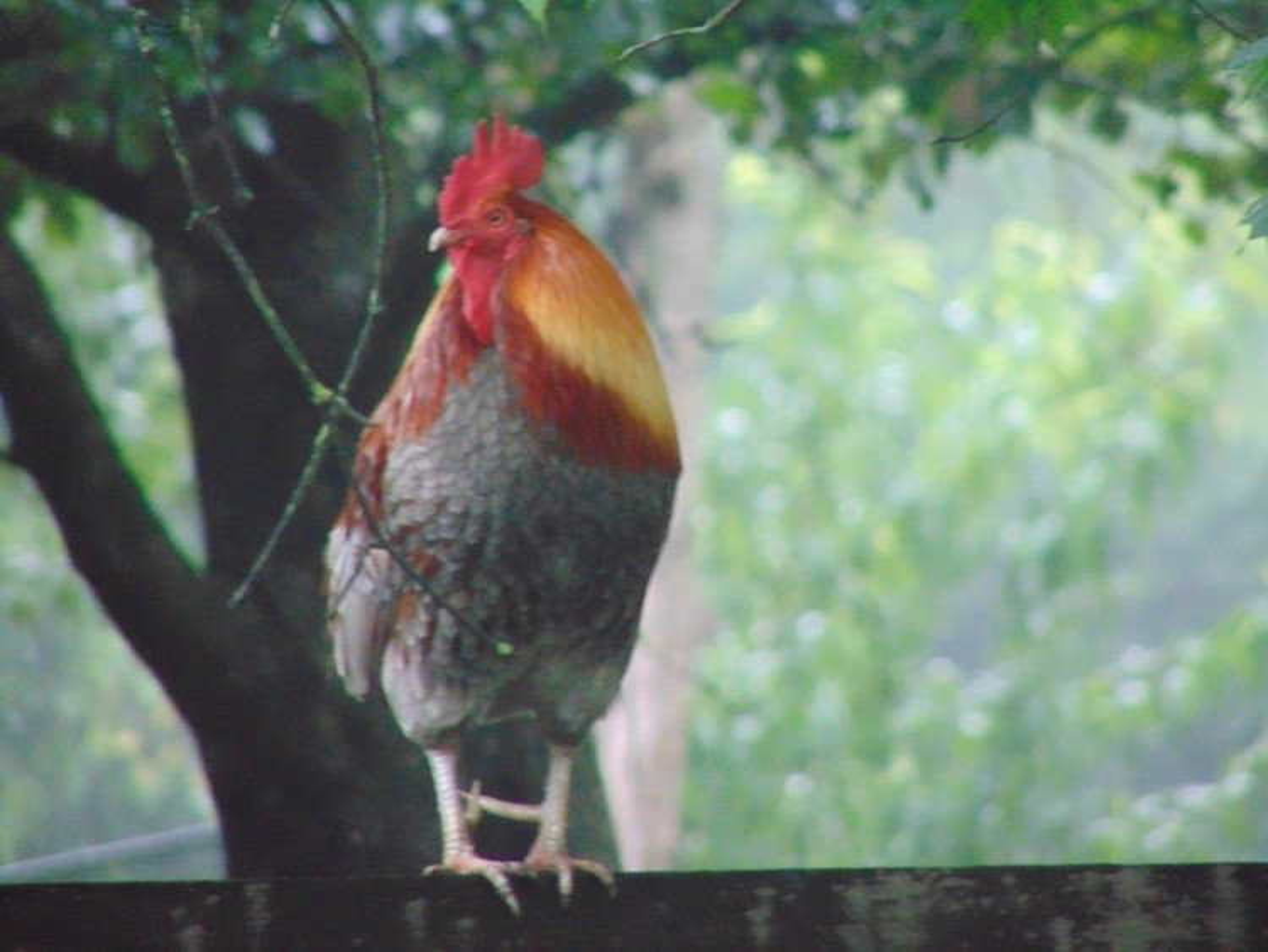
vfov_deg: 1.7
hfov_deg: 2.3
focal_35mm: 876
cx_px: 634
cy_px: 476
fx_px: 32099
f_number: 5.9
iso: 800
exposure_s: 1/50
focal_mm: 157.1
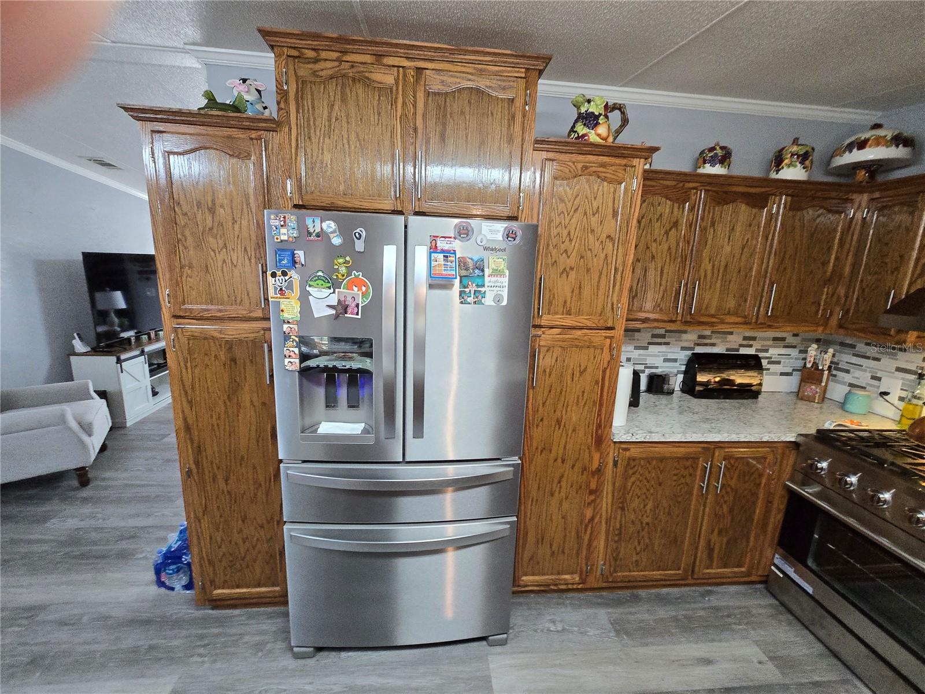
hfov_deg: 106.2
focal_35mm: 13
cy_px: 347
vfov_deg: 89.9
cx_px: 462
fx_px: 347
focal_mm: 2.2
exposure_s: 1/60
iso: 400
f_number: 2.2
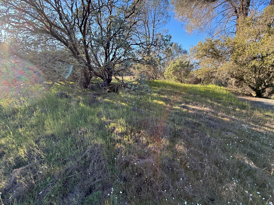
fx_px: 111
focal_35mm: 14
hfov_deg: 102.1
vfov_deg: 85.7
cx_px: 137
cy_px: 102
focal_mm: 2.22
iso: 64
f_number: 2.2
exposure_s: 1/218
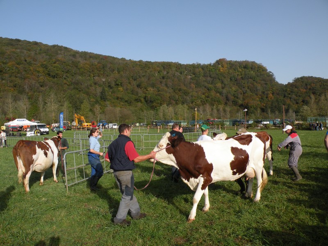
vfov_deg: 51.4
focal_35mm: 27
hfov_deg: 65.3
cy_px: 123
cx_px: 164
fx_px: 256
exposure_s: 1/278
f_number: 6.3
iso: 64
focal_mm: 4.7
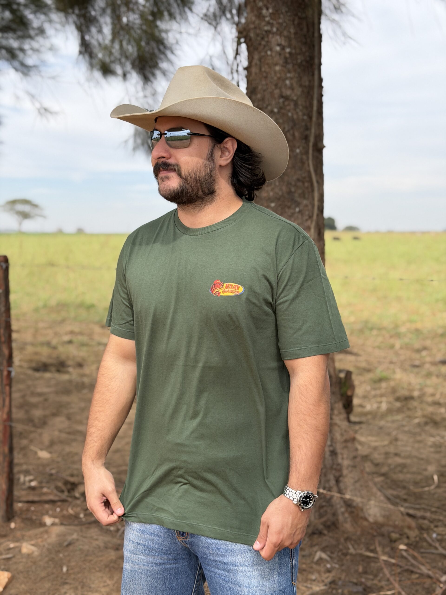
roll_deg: -0.3
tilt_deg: -5.0
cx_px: 223
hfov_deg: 30.3
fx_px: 825
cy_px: 298
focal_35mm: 48
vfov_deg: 39.7
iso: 80
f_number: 1.78
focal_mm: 6.76
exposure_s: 1/2667
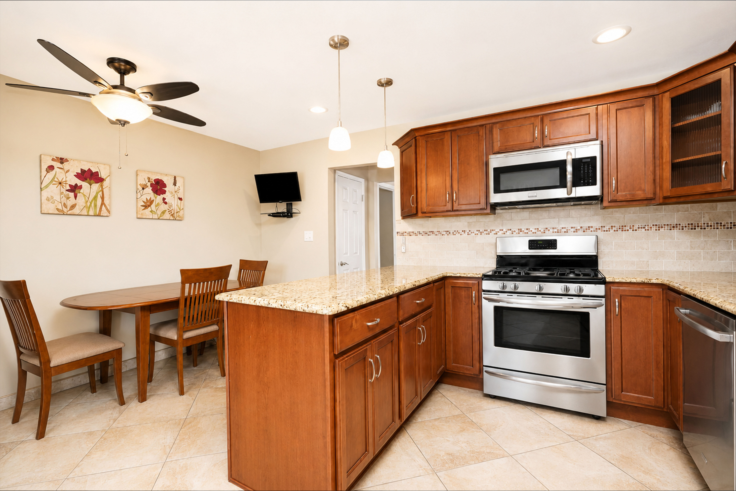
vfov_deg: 73.7
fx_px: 327
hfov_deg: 96.7
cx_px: 368
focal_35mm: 16
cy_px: 246
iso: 64
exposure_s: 1/20
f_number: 4
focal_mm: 16
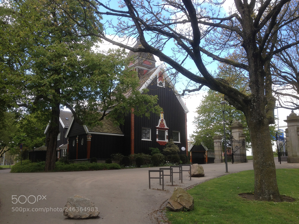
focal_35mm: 35
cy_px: 112
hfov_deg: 52.6
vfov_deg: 40.7
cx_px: 150
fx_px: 302
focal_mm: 4.28
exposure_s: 1/476
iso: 50
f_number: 2.4
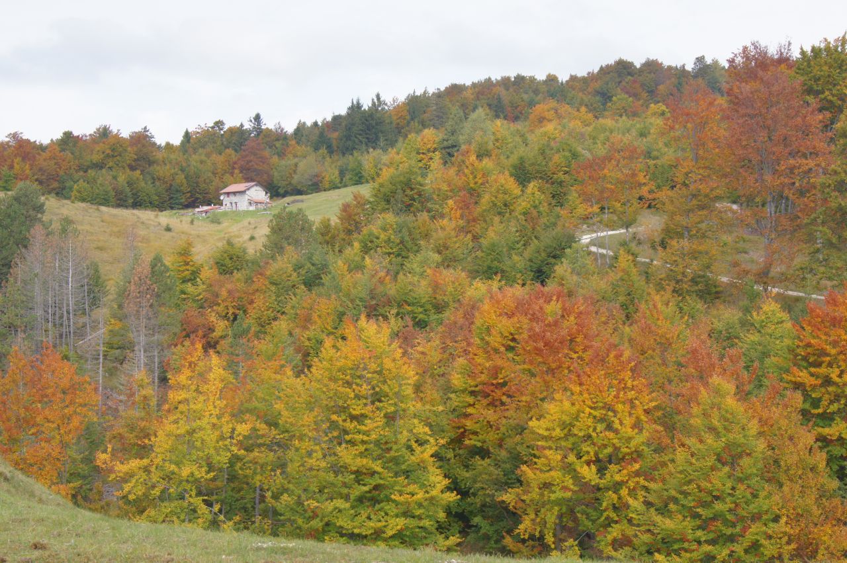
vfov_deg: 25.7
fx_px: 1234
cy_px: 282
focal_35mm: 52
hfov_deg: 37.9
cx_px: 424
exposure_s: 1/160
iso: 200
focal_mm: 35
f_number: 10
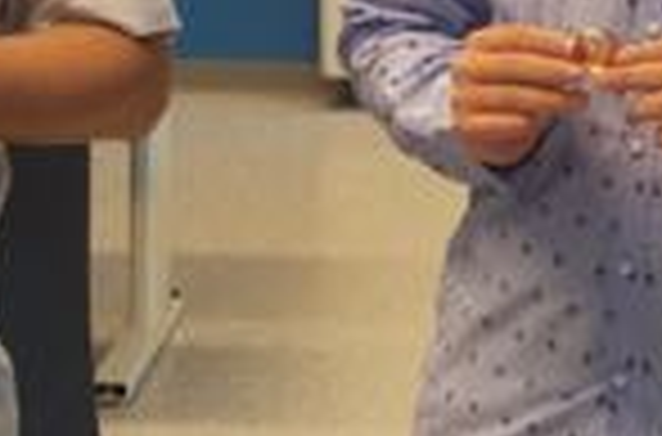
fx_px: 4069
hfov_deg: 9.2
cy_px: -247
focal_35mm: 222
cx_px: 734
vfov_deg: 6.1
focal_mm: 34
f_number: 5
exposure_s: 1/50
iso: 800
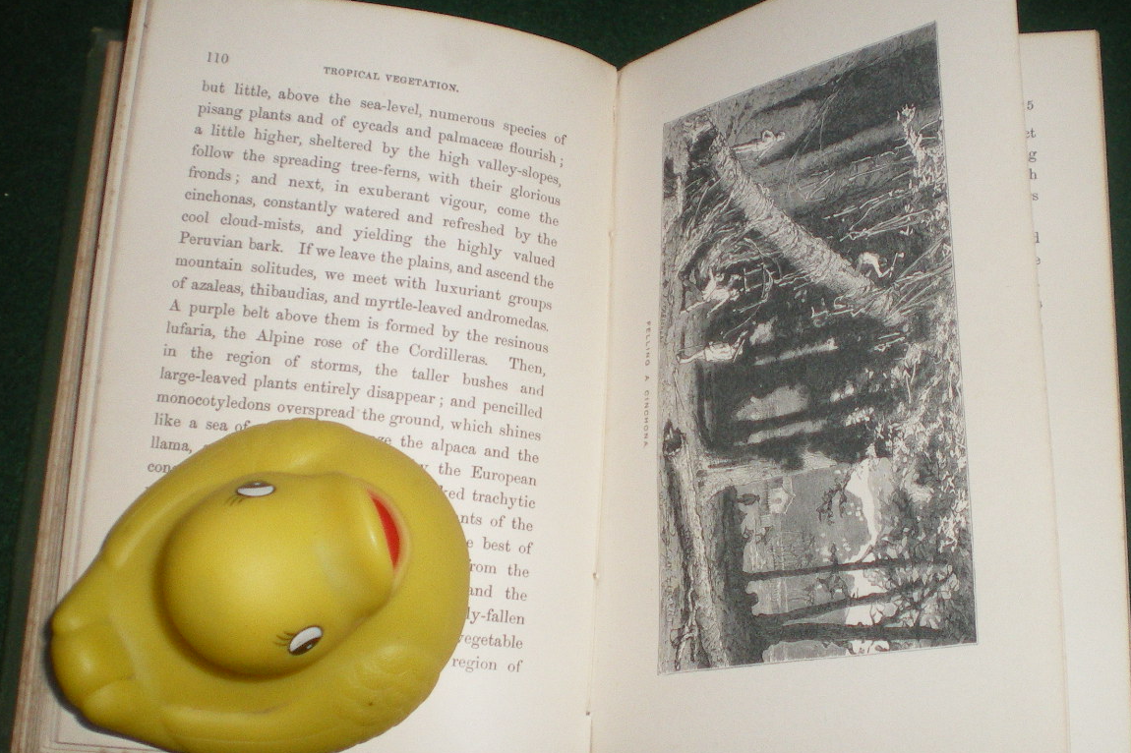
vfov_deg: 24.6
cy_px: 326
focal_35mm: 55
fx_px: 1727
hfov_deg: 36.1
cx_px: 670
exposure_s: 1/50
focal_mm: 6.3
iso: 200
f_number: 3.1
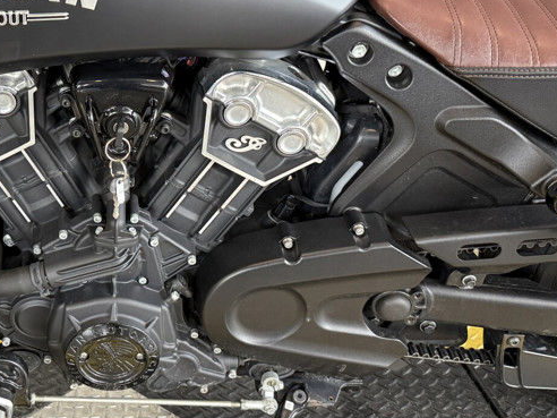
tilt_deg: -22.6
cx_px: 82
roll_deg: -0.9
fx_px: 837
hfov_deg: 35.2
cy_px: 184
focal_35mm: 52
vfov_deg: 28.0
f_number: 1.78
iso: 320
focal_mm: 6.76
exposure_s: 1/60
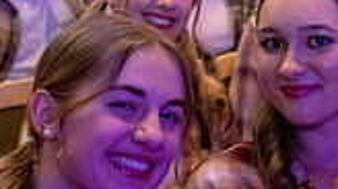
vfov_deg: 9.3
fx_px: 1164
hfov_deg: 16.3
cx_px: 311
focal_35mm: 130
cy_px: 128
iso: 5000
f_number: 3.2
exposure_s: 1/125
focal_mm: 35
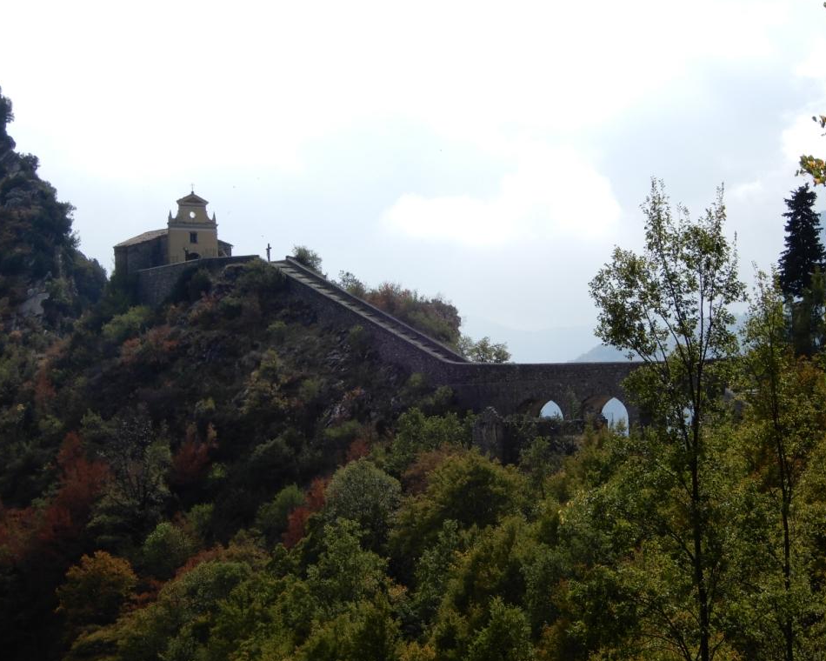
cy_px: 330
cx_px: 435
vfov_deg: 18.9
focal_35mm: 81
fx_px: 1980
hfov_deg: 23.6
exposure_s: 1/800
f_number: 4.5
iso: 80
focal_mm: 13.7
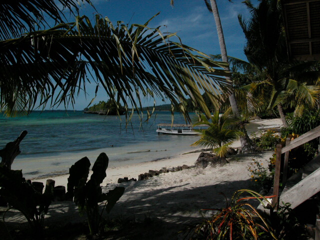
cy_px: 120
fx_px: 259
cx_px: 160
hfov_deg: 63.4
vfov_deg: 49.7
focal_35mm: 28
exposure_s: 1/1524
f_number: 8
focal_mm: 7.1
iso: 200
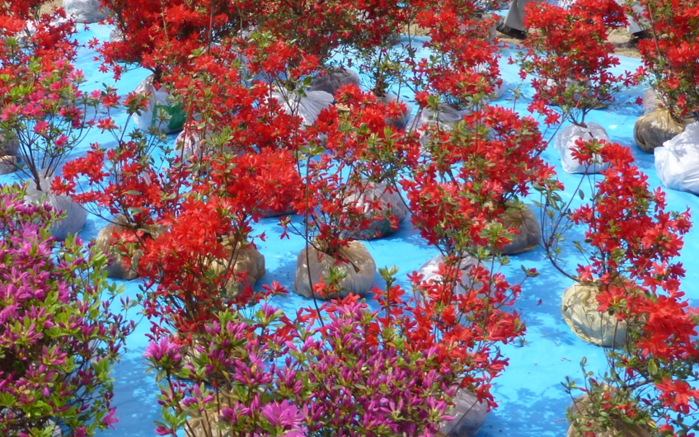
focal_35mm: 48
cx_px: 285
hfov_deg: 41.7
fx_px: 914
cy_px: 57
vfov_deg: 26.1
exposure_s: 1/800
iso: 100
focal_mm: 4.3
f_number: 4
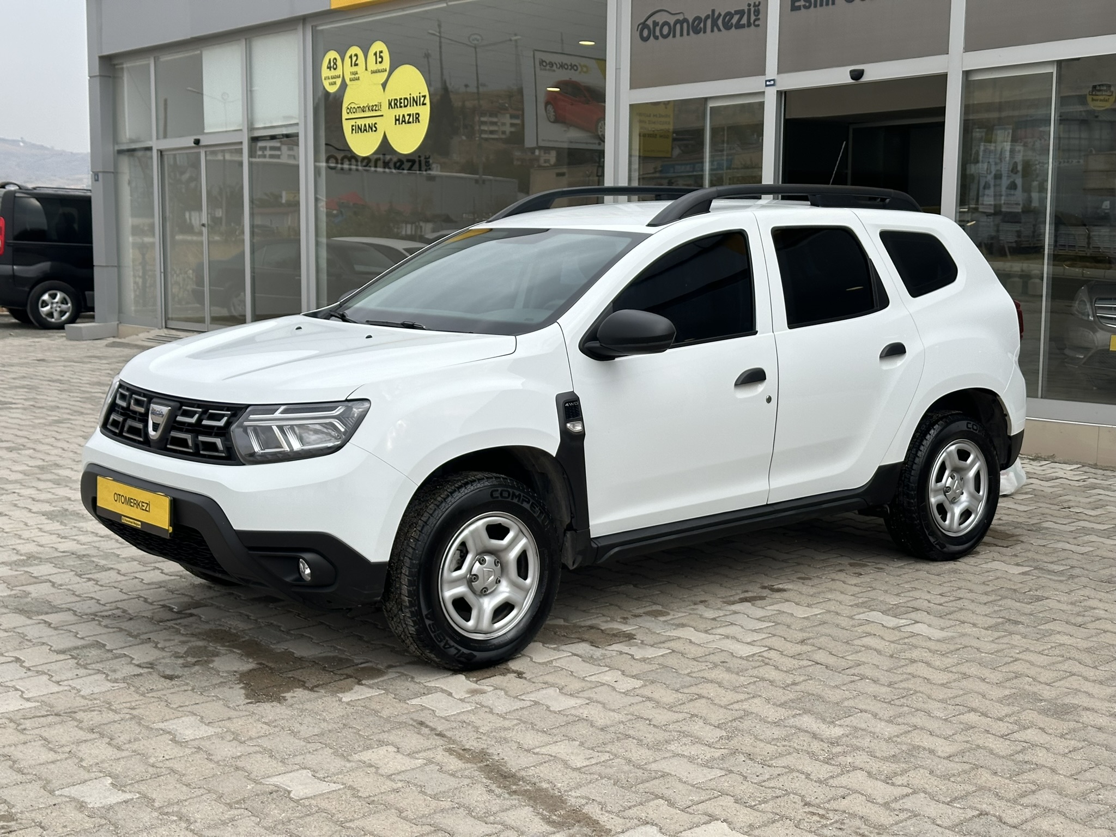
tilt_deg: -6.4
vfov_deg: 30.3
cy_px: 418
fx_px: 1547
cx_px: 558
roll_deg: -0.3
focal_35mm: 48
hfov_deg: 39.7
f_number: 1.78
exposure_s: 1/1992
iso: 64
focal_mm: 6.86
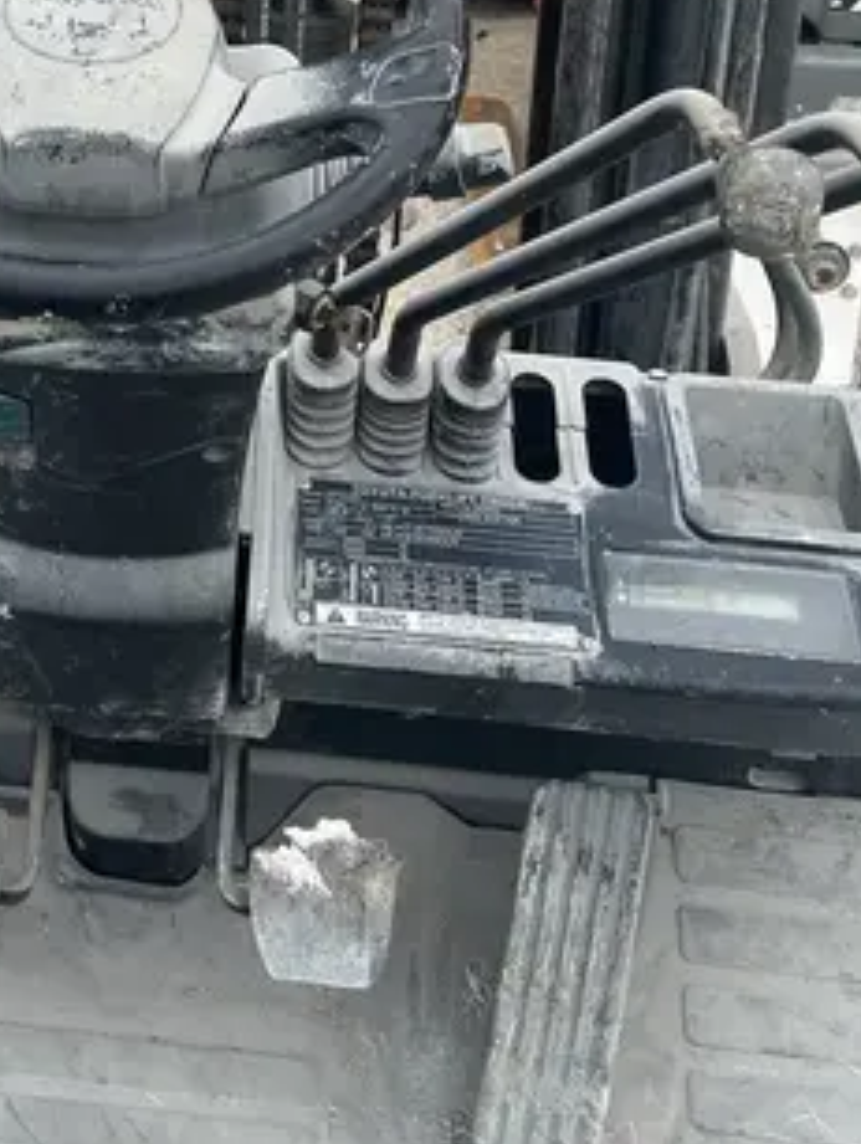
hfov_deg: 22.8
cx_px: 0
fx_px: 2052
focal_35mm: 62
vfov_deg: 28.7
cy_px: -61
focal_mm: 5.1
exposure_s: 1/122
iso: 64
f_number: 1.6
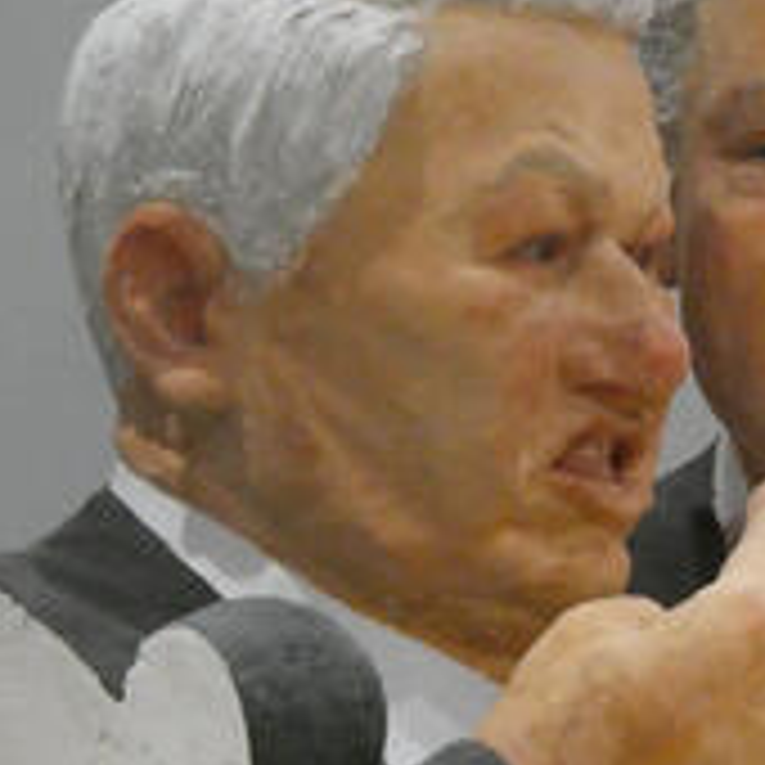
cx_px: 675
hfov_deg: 10.6
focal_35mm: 164
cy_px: 369
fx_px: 4100
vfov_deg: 10.7
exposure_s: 1/25
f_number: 7.1
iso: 1600
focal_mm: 14.1
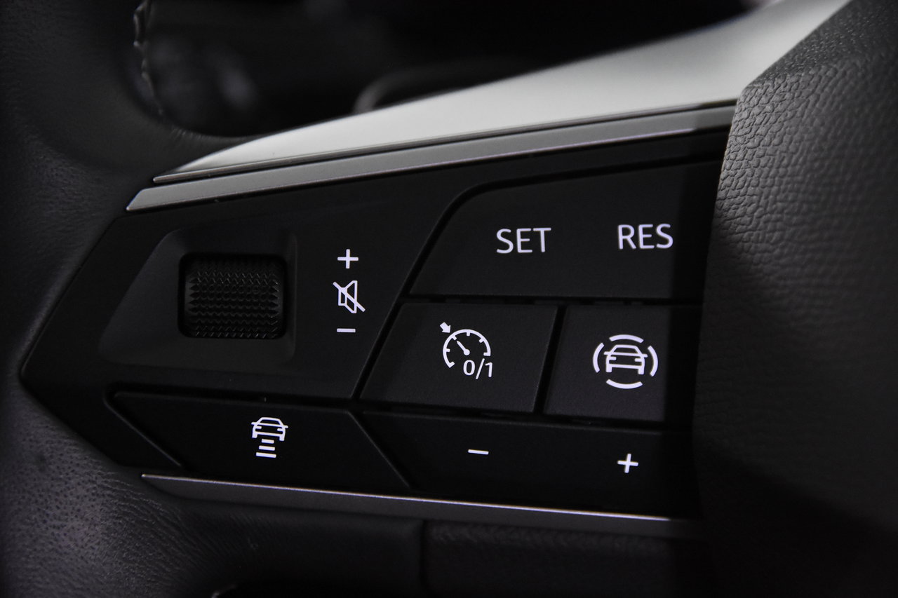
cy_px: 299
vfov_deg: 13.0
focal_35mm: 105
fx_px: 2619
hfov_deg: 19.5
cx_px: 449
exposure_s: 1/125
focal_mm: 70
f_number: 4
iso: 5000
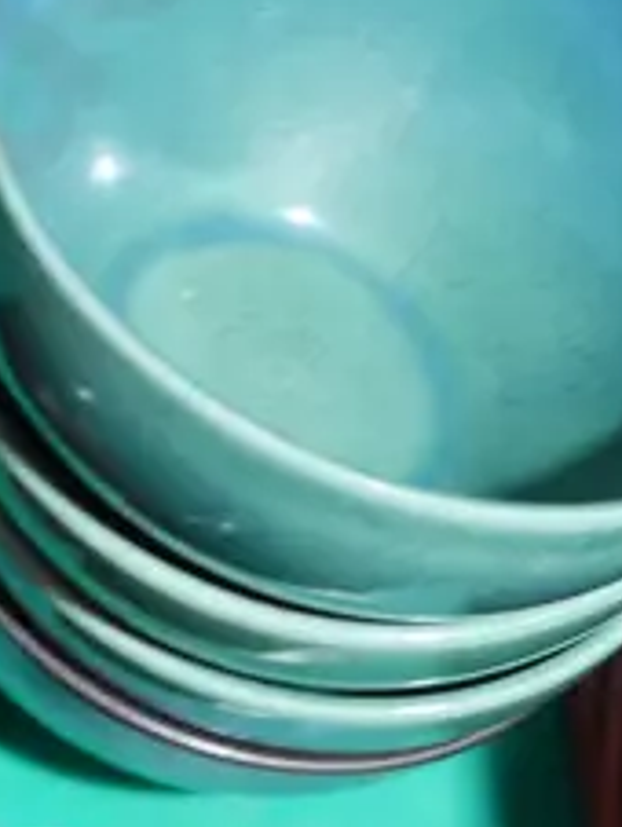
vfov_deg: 12.7
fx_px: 3683
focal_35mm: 154
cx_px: 24
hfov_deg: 9.6
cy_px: 59
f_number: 4
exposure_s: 1/60
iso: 800
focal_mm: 17
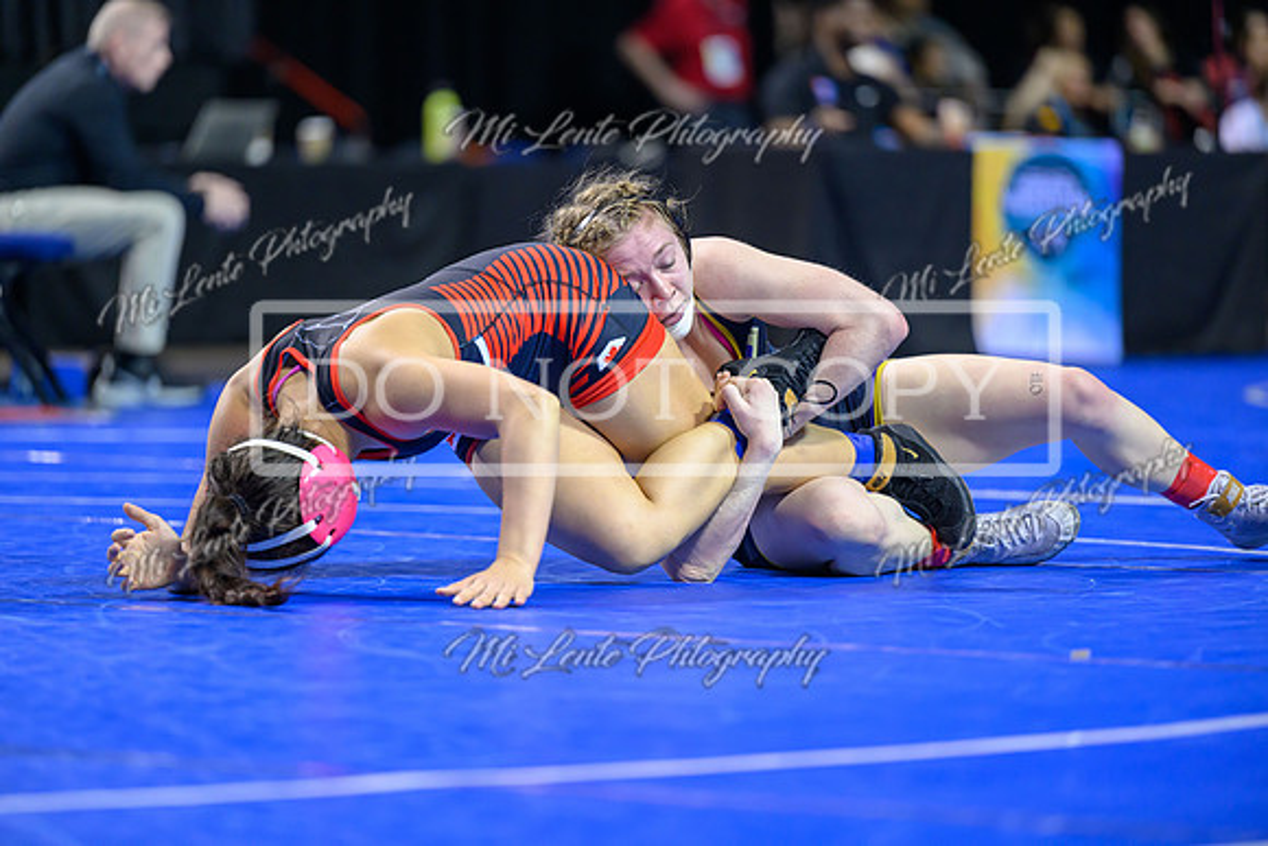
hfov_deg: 10.5
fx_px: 6870
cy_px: 423
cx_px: 634
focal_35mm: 195
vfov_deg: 7.0
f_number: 2.8
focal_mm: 195
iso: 2500
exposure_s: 1/800
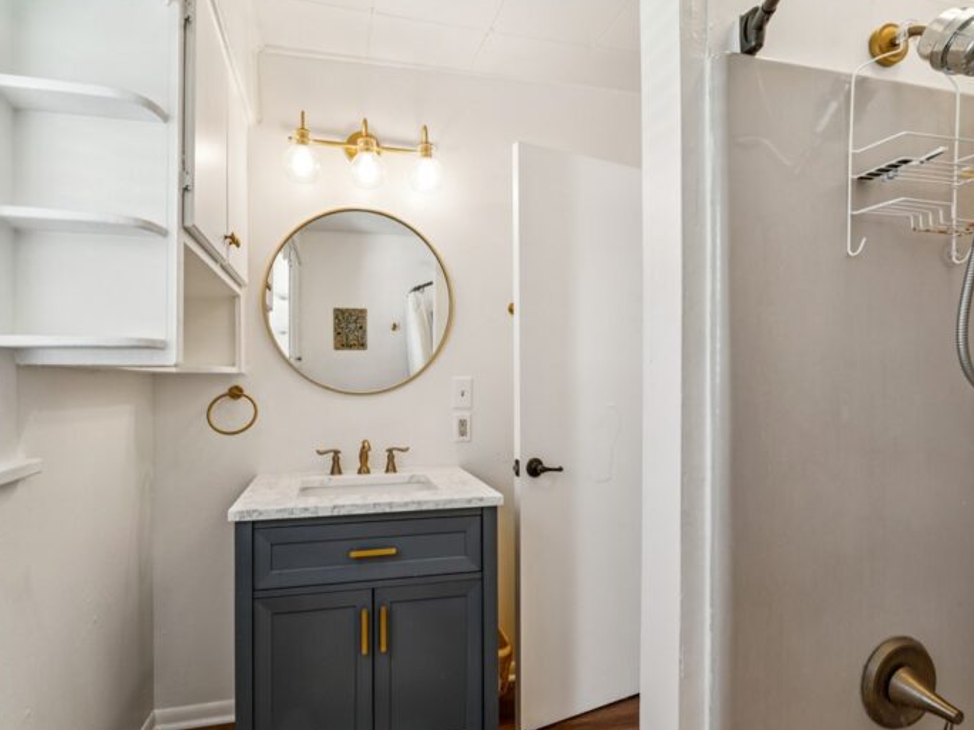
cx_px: 459
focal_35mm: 18
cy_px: 364
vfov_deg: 70.6
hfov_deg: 86.6
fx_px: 516
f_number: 13
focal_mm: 16.3
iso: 400
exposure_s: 1/4
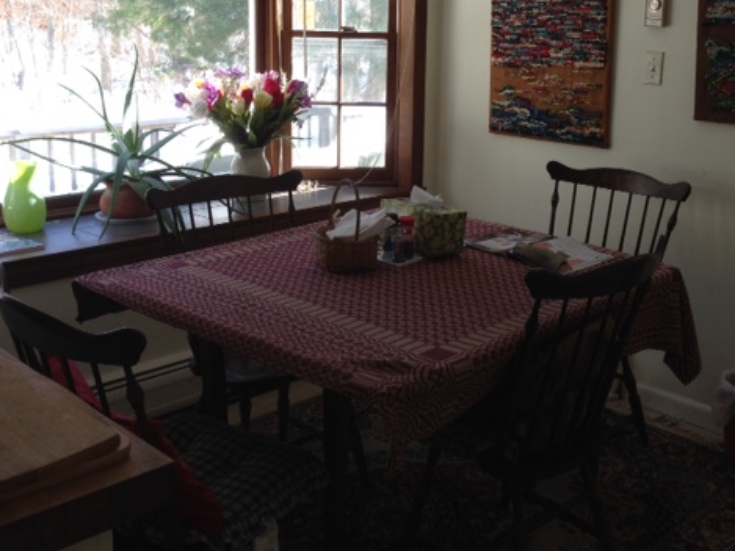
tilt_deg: -12.8
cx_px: 431
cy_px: 194
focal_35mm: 45
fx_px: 956
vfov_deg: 32.0
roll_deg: -0.6
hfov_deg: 41.9
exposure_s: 1/141
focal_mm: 4.12
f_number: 2.4
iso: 50
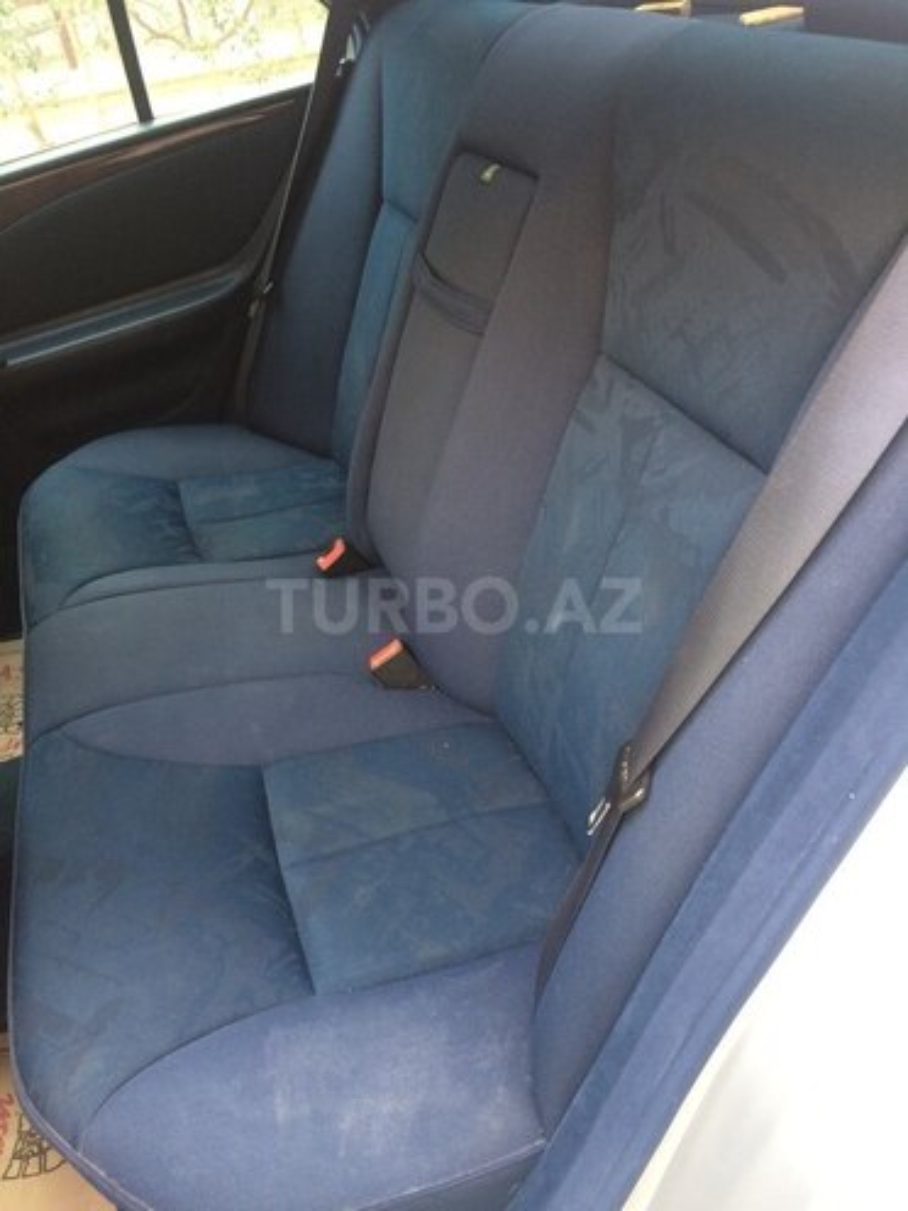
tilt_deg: -36.6
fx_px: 1014
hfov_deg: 48.2
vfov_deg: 61.7
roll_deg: +9.4
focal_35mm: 29
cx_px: 454
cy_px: 606
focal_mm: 4.15
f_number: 2.2
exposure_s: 1/33
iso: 100
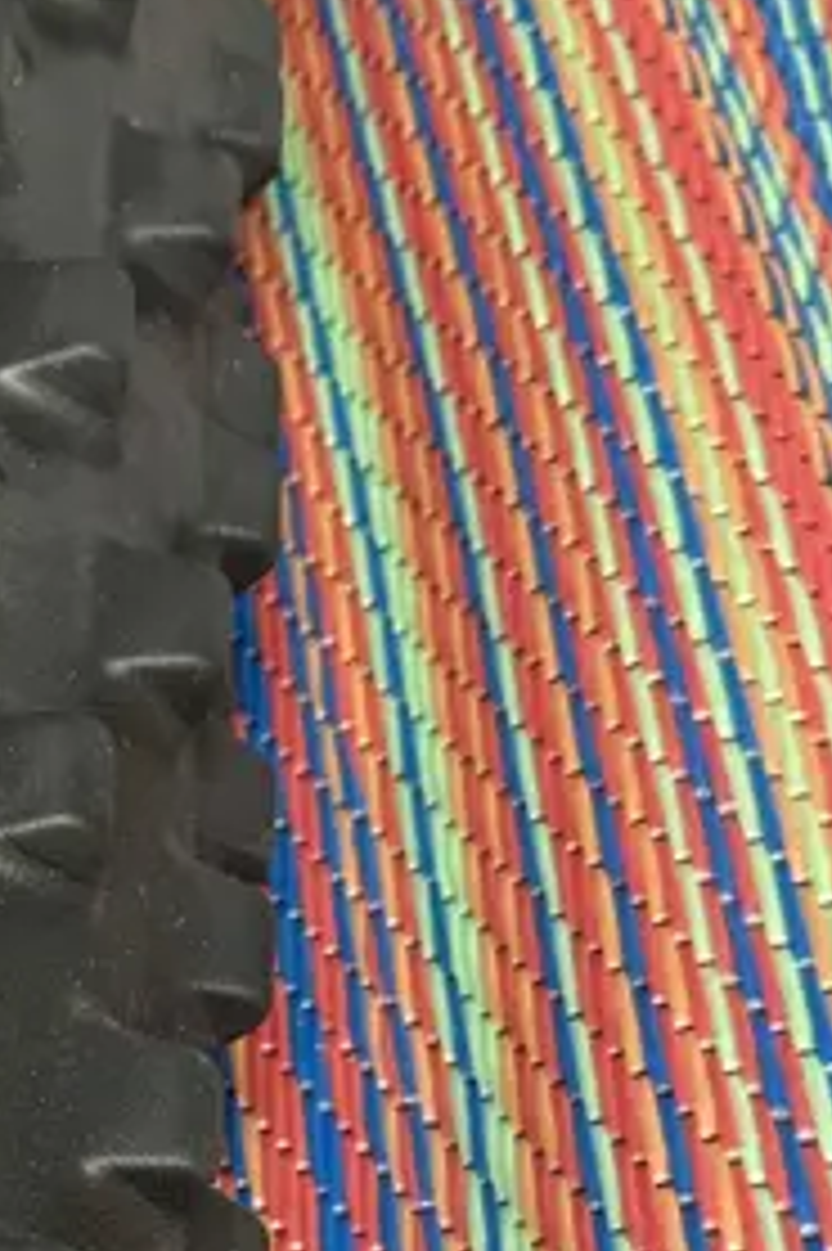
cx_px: -567
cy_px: 1242
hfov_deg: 13.6
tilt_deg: -53.9
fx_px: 3193
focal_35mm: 92
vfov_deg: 21.4
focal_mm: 6.86
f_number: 1.78
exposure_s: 1/50
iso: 320
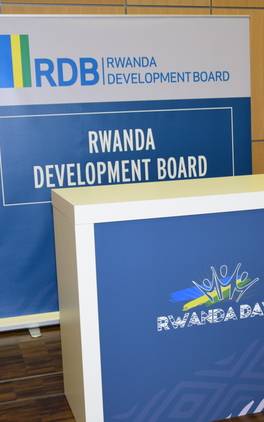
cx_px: 159
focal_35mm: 56
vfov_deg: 36.3
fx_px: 645
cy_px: 209
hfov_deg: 23.1
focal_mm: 24
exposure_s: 1/80
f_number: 4.5
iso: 800
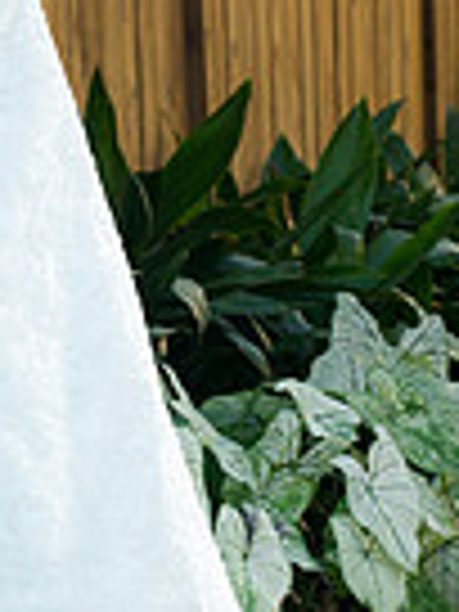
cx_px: 11
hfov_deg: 3.1
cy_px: 207
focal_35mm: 476
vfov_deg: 4.2
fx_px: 8416
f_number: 5
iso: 400
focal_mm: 150
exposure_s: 1/50
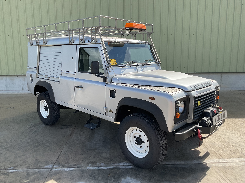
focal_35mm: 29
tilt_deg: -9.3
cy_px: 92
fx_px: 205
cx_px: 122
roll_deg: +0.7
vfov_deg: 48.2
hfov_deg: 61.7
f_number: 1.8
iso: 16
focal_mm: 3
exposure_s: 1/1055
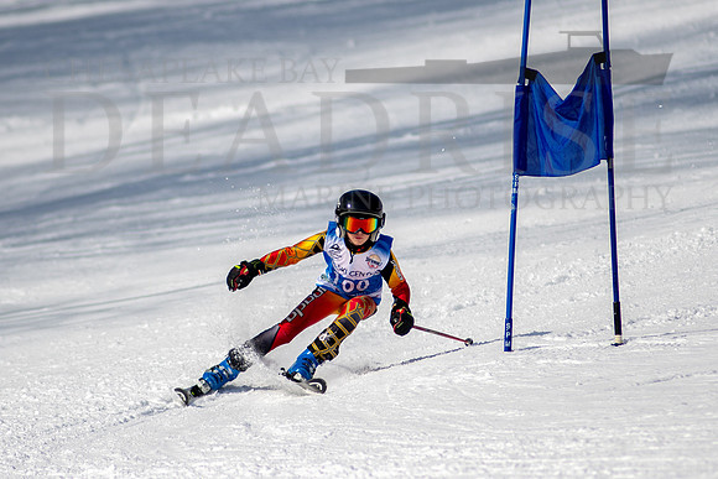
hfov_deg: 3.0
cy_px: 238
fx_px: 13920
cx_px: 338
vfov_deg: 2.0
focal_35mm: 698
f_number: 2.8
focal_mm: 300
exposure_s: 1/6400
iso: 100
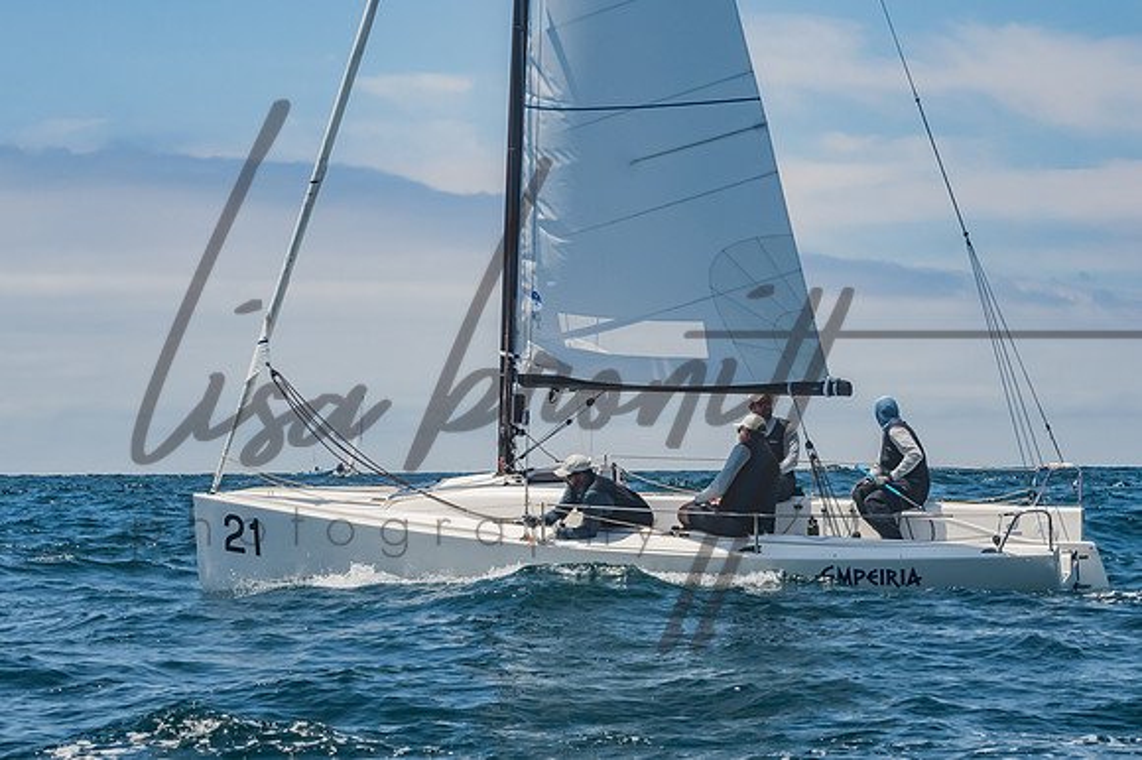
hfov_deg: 16.2
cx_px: 571
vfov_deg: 10.9
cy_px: 380
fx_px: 4000
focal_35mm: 126
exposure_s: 1/1000
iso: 640
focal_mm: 80
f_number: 14
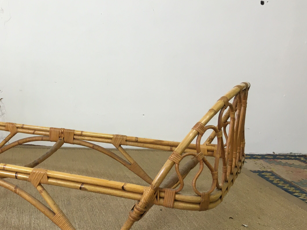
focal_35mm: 55
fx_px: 488
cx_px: 35
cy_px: 164
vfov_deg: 26.3
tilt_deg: -13.4
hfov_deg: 33.3
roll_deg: -1.8
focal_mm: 4.15
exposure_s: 1/33
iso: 80
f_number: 2.2
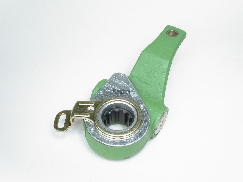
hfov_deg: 42.1
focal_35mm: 45
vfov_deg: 32.2
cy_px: 91
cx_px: 122
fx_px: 316
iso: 100
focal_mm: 9.3
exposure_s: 1/15
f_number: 6.7
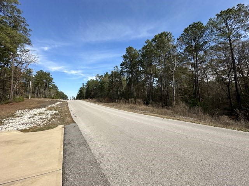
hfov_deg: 102.1
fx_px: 101
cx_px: 124
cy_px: 93
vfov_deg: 85.7
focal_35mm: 14
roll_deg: +0.7
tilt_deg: +8.1
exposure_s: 1/1276
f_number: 2.2
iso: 50
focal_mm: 2.22
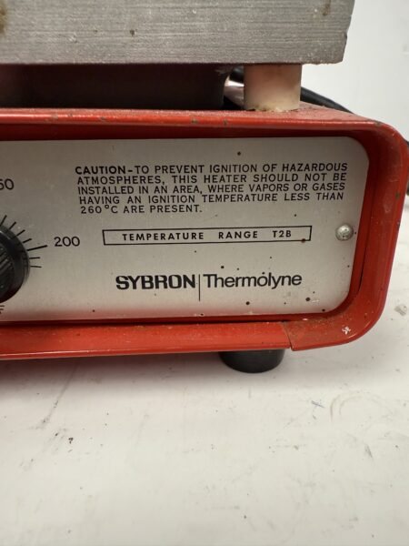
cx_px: 204
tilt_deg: -21.1
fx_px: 378
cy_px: 273
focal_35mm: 24
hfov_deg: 56.8
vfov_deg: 71.6
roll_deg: -0.1
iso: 160
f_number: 2.2
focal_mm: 2.22
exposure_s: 1/120
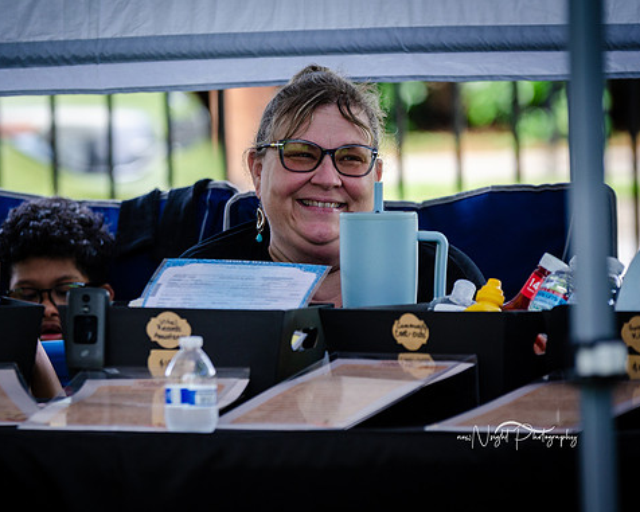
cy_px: 257
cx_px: 254
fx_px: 6479
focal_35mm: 342
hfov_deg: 5.7
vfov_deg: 4.5
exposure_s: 1/400
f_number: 4
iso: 100
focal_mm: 200
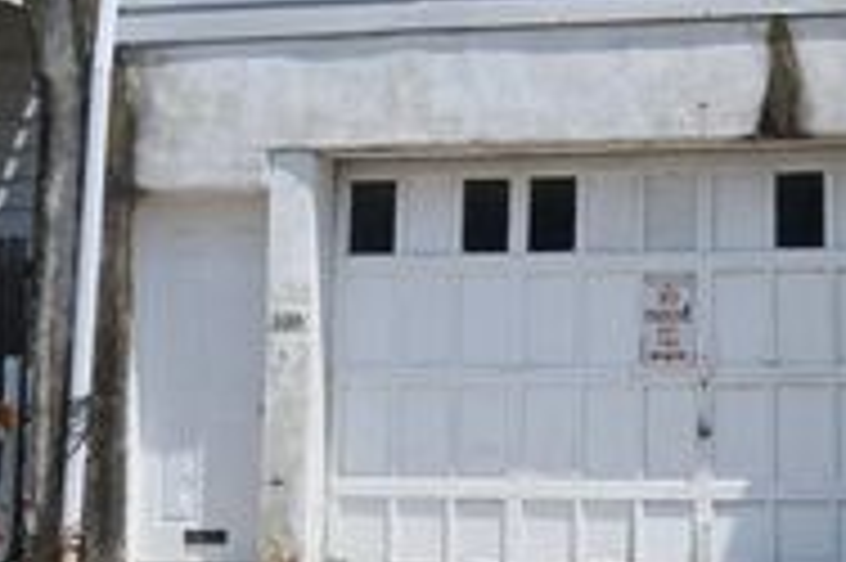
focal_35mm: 64
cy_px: 169
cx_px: 724
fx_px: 1503
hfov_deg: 30.4
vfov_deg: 21.1
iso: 100
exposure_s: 1/400
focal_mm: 16
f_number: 7.1
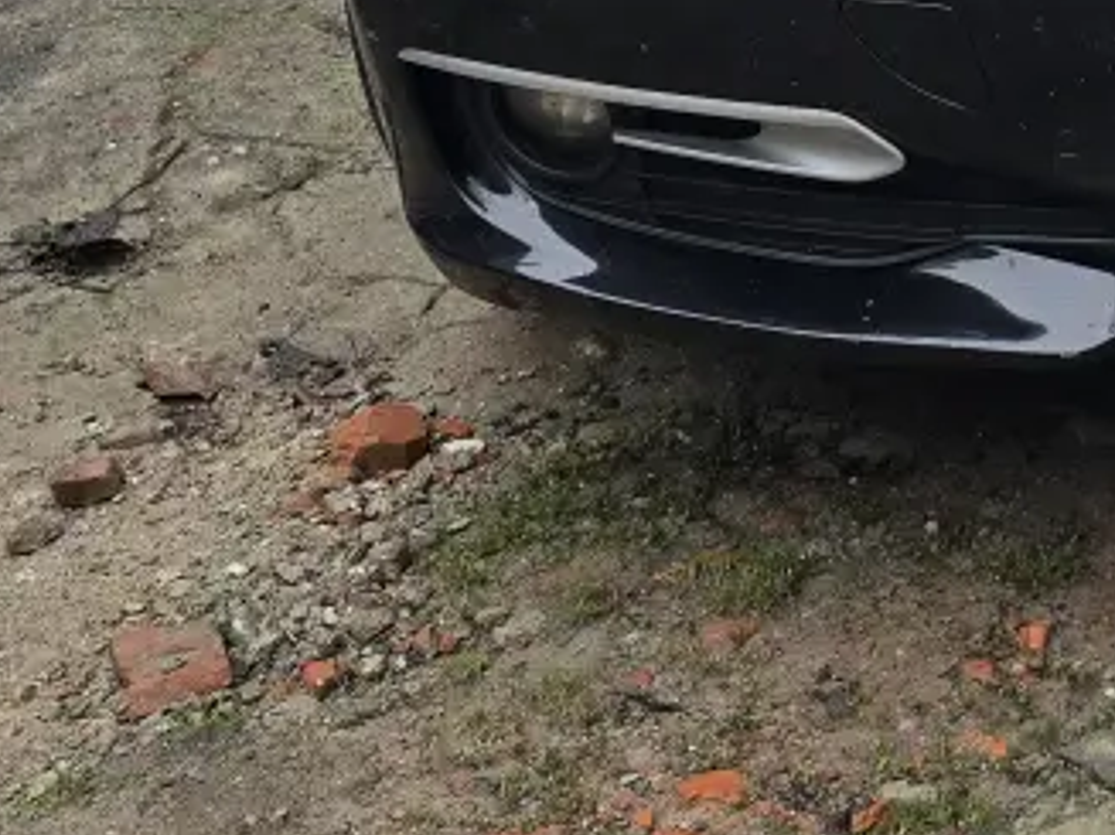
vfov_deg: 15.6
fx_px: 2898
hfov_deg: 19.8
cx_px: 1497
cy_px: -239
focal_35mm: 90
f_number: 1.7
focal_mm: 6.3
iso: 100
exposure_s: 1/180
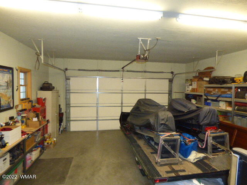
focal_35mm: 20
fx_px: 143
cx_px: 124
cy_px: 92
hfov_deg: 81.7
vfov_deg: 66.0
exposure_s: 1/60
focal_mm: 3.58
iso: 640
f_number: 2.8
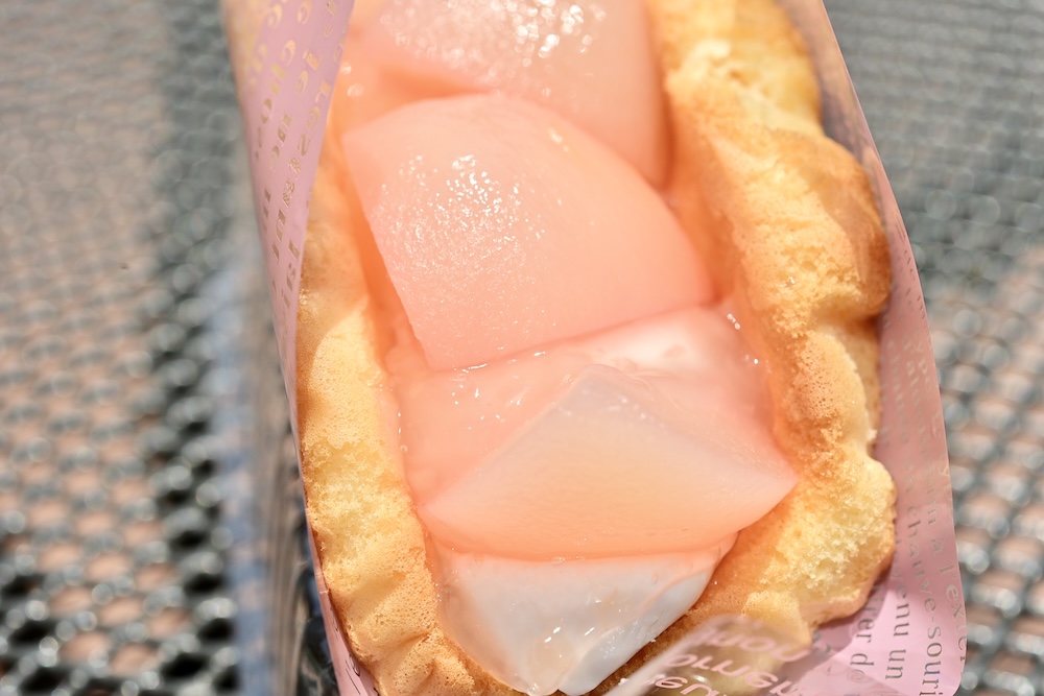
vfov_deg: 22.6
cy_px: 348
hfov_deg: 33.4
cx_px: 522
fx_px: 1740
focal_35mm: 60
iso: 100
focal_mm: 60
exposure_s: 1/500
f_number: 9
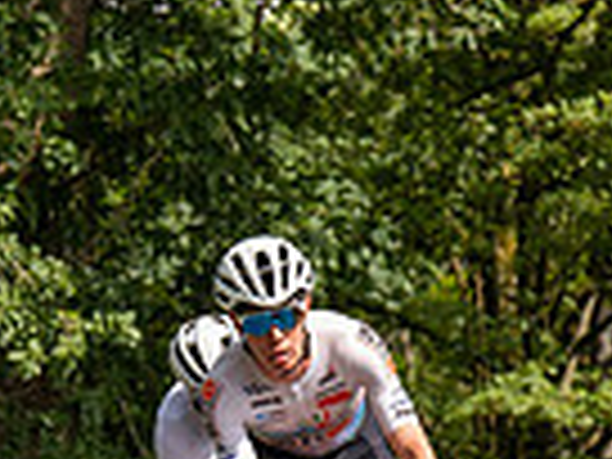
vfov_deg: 2.9
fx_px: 8999
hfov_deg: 3.9
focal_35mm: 509
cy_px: 405
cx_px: 273
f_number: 5
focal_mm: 95
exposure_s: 1/1000
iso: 200
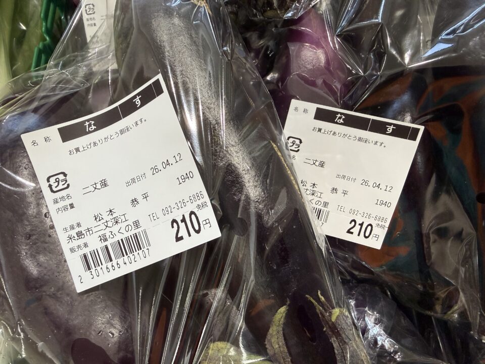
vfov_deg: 56.8
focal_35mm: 24
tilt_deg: -61.1
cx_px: 242
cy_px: 182
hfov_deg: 71.6
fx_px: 336
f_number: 2.2
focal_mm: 2.22
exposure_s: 1/120
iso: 250
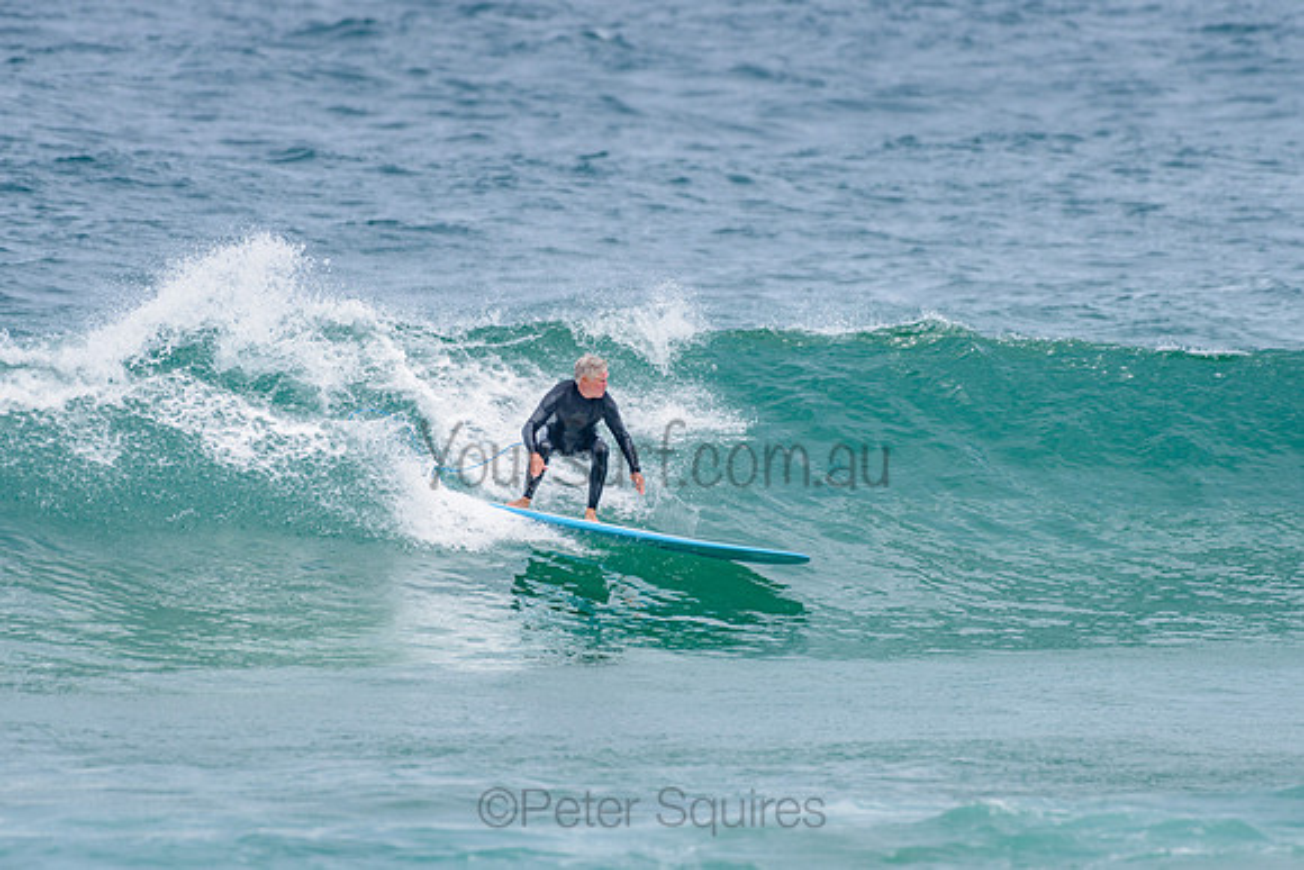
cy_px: 389
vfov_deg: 2.2
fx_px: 22200
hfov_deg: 3.4
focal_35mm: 613
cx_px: 666
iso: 200
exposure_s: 1/2000
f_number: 5.6
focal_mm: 500
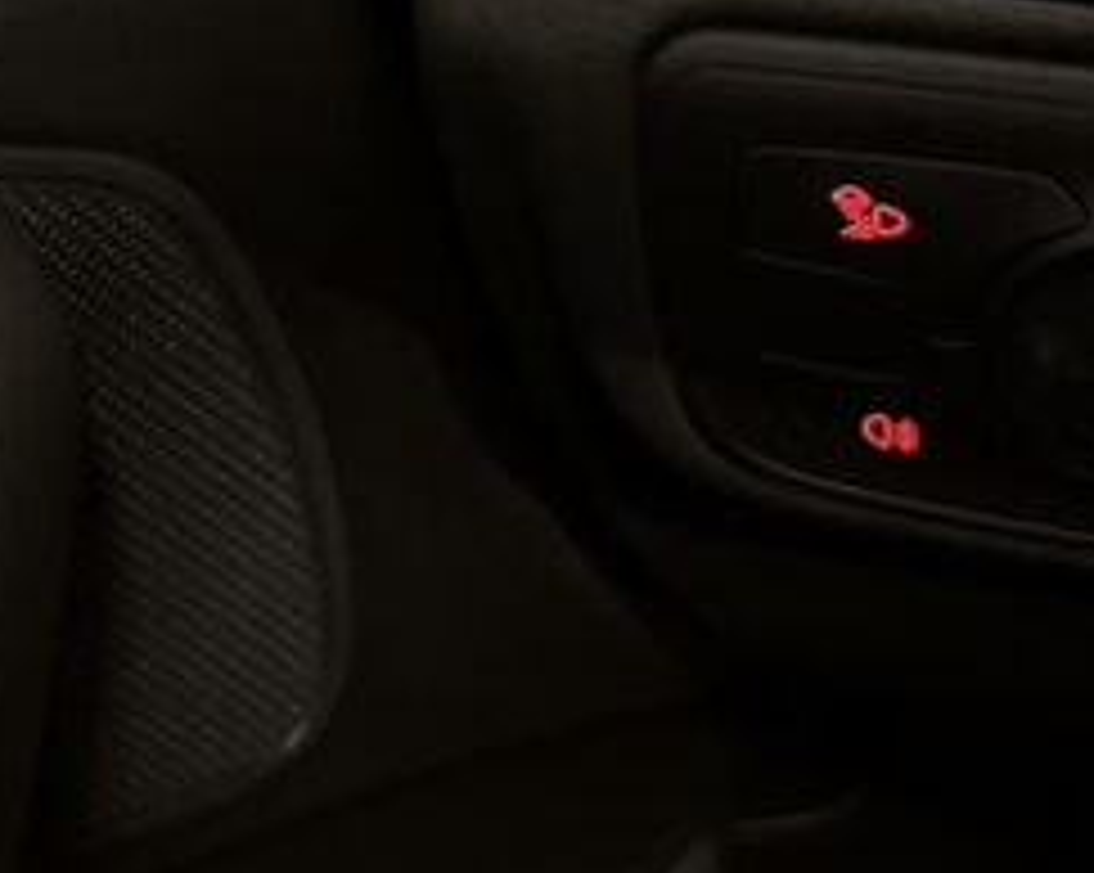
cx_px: -248
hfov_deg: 17.1
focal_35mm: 107
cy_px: -333
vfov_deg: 13.7
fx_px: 3462
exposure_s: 1/42
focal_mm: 5.7
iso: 500
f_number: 1.5
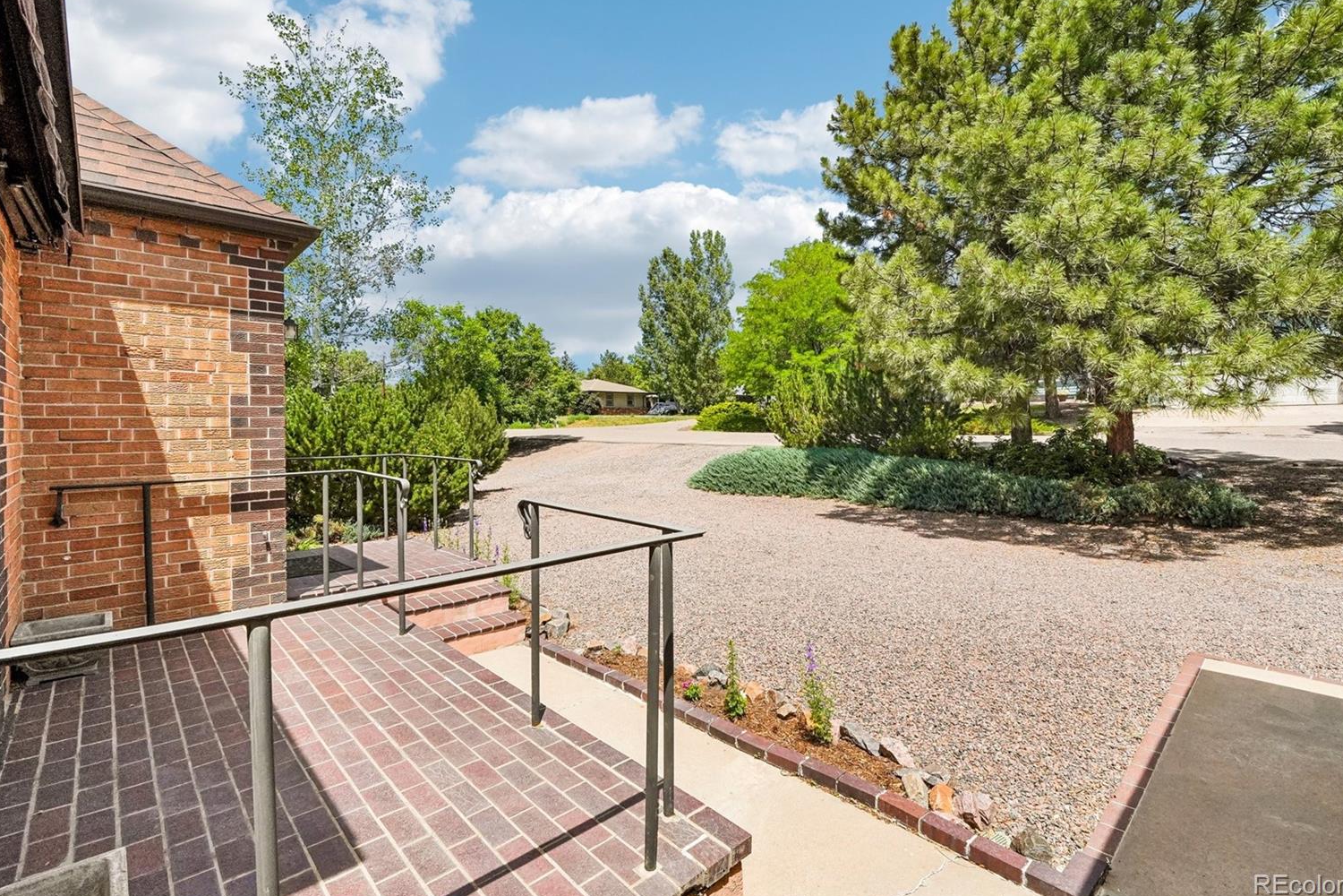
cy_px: 426
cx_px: 682
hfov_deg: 96.7
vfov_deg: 73.7
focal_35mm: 16
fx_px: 597
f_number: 8
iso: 800
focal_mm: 10
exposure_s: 1/3200
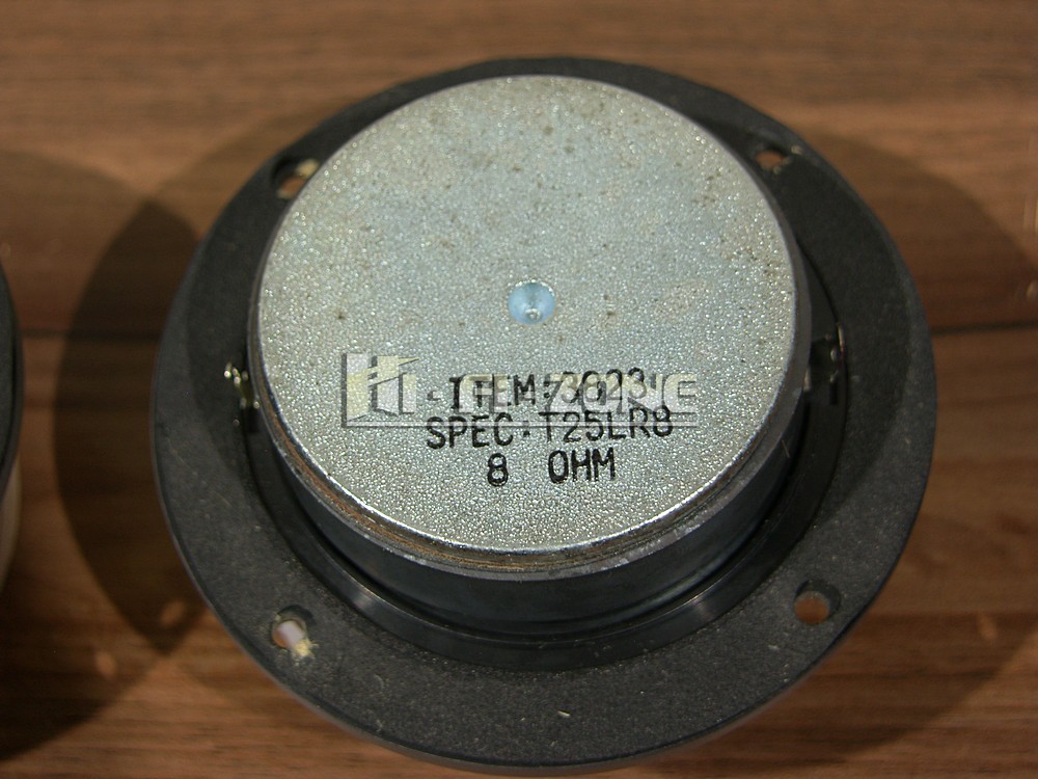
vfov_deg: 19.6
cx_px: 519
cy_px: 390
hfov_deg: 26.0
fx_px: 2249
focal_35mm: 75
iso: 50
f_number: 3.2
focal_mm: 19.4
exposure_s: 1/80
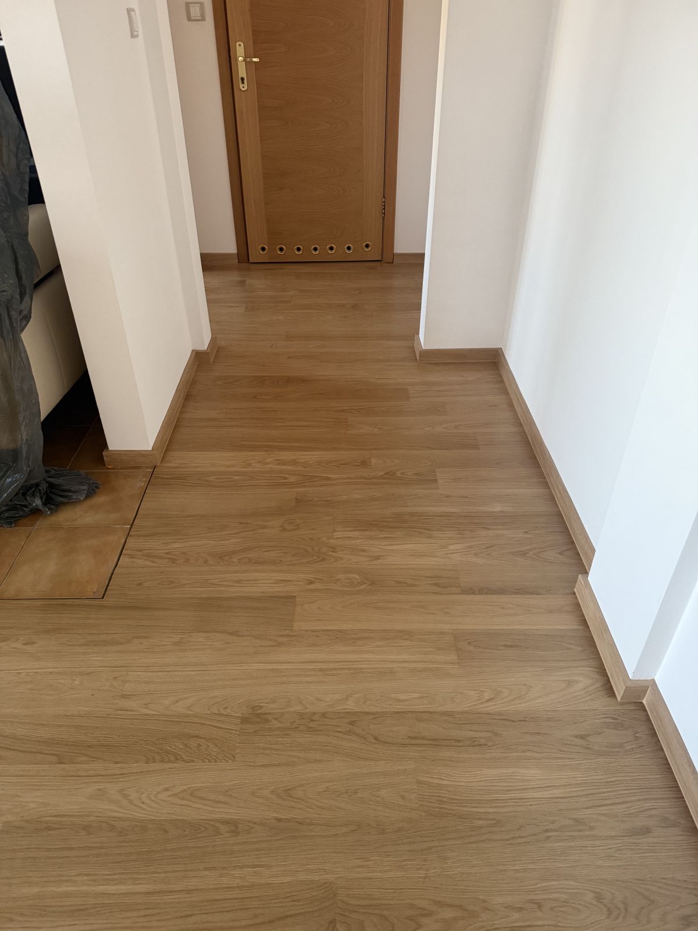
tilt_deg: -35.1
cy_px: 466
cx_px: 349
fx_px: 645
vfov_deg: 71.6
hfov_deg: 56.8
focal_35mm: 24
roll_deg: -0.2
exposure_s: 1/60
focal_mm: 6.76
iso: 320
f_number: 1.78
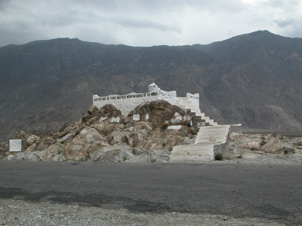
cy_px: 113
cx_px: 151
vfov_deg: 40.7
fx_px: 305
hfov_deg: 52.6
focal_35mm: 35
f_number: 6.3
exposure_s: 1/296
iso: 100
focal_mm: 8.9
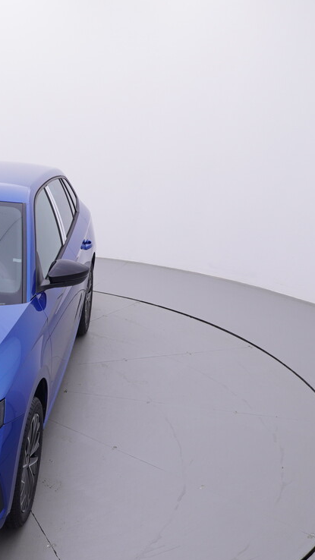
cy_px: 297
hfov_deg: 23.6
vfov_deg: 44.5
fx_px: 684
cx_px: -66
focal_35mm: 46
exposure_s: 1/80
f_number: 5
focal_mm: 15
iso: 200
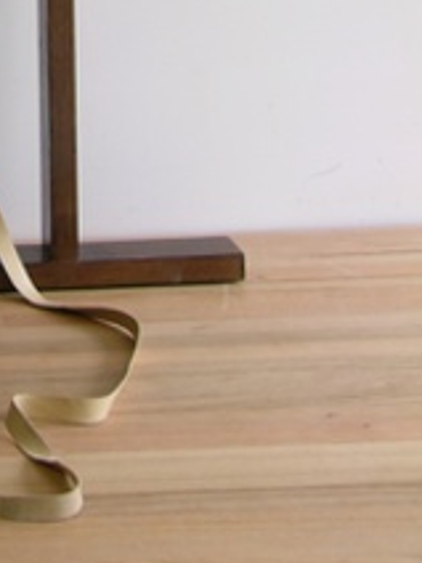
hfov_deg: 15.7
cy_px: -279
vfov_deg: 19.4
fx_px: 1430
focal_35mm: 88
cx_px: -173
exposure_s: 1/66.1
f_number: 3.5
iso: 50
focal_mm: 5.8
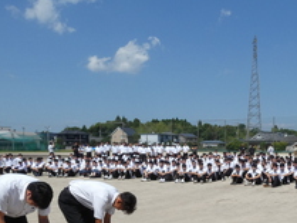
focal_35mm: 46
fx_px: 395
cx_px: 237
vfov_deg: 29.9
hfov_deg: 39.6
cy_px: 209
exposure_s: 1/800
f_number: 4.5
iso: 80
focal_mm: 3.6
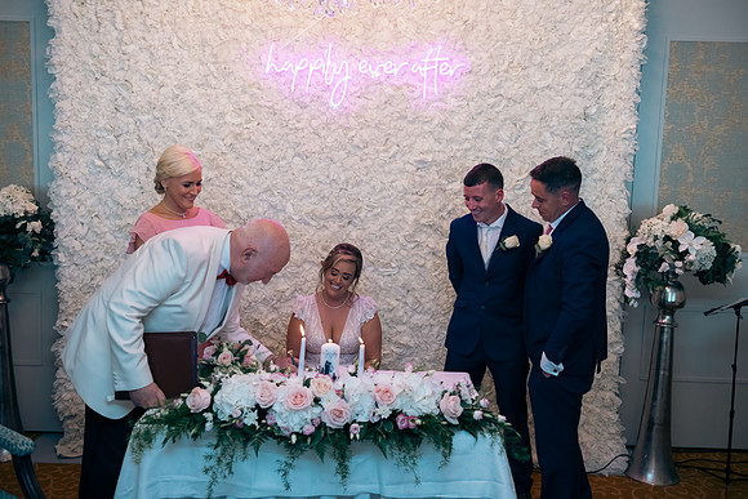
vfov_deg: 36.9
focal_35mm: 36
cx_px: 374
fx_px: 748
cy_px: 250
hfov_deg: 53.1
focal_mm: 36
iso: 640
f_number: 3.5
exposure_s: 1/160
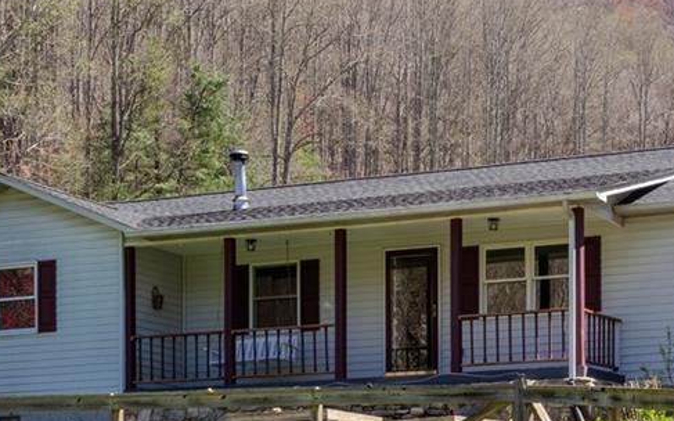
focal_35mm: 109
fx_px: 2001
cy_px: 165
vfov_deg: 12.0
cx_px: 473
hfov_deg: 19.0
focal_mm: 34
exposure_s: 1/60
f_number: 11
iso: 100
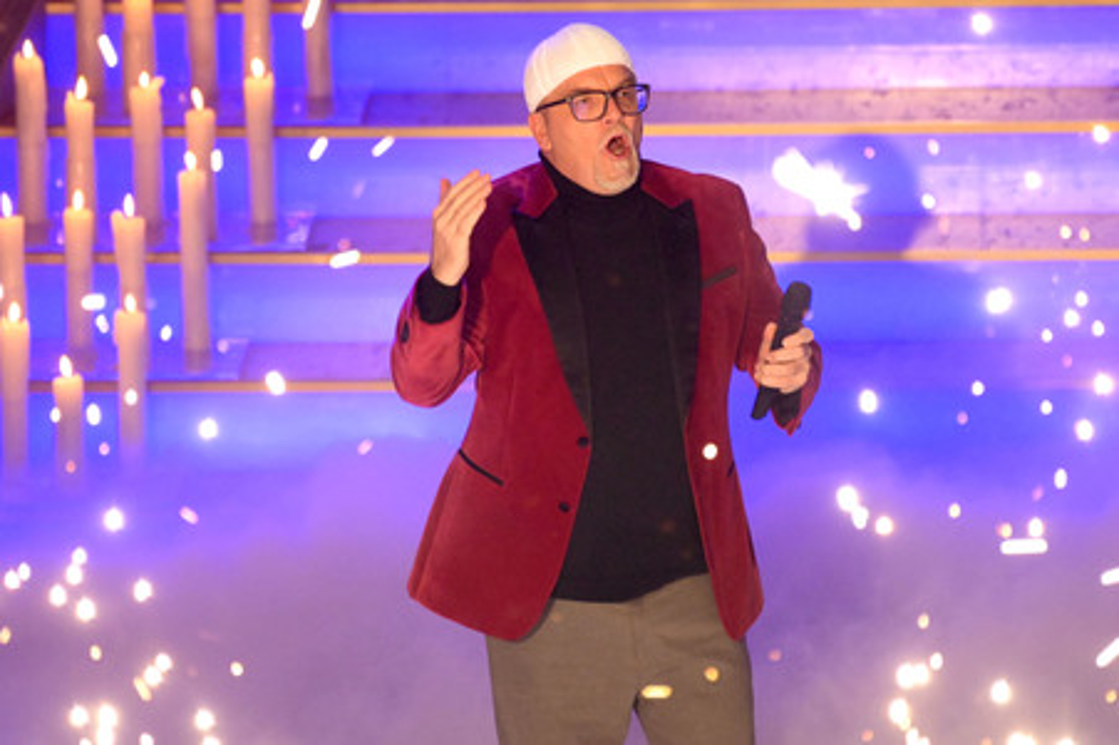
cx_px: 560
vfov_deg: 2.7
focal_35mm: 500
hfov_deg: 4.1
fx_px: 15530
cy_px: 372
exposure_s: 1/400
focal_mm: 500
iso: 12800
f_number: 5.6
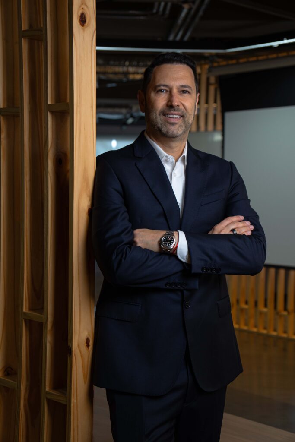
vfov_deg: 31.2
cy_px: 221
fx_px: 792
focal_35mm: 64
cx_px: 148
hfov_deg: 21.1
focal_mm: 43
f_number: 2.8
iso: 320
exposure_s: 1/70
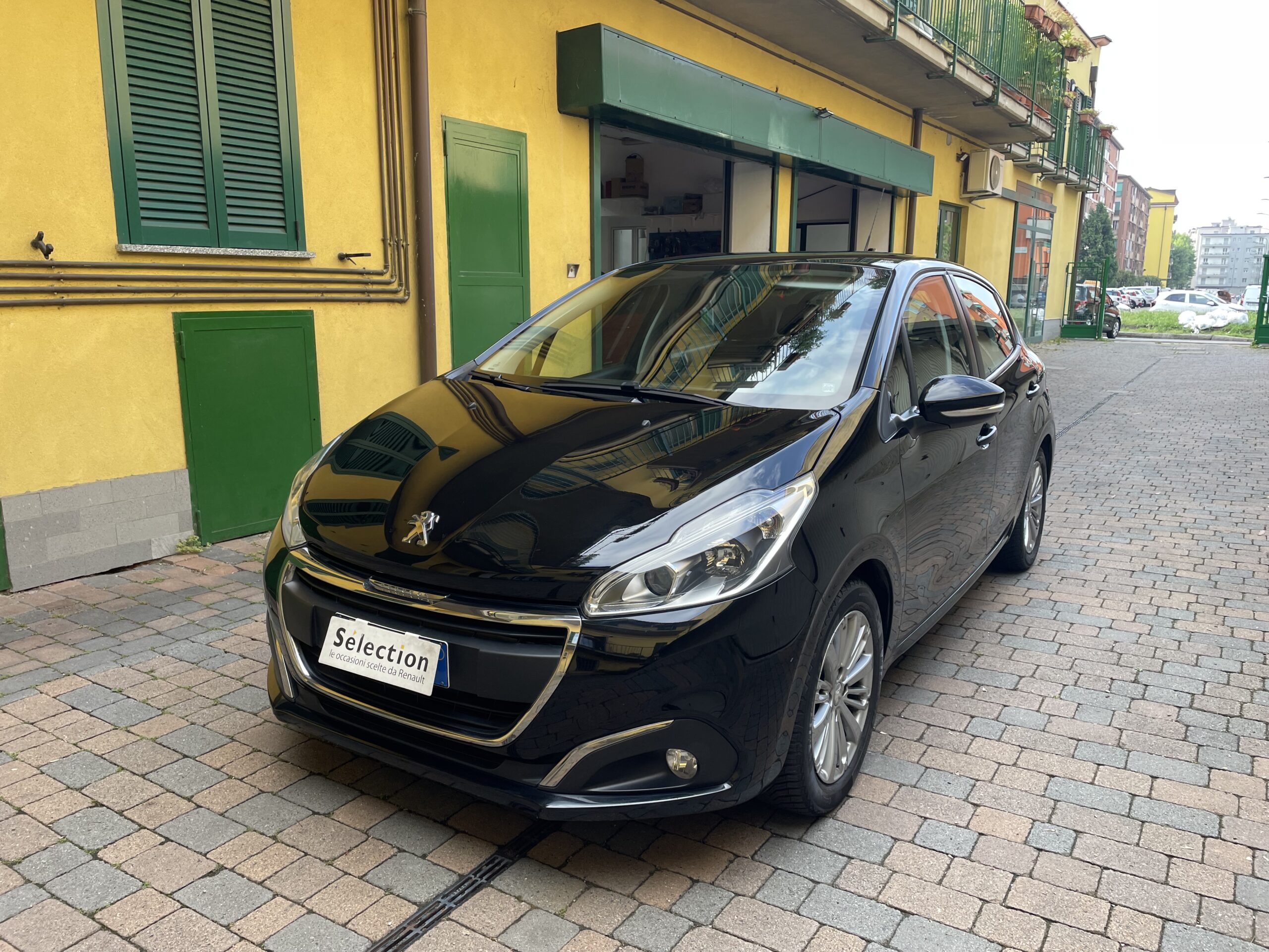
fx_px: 953
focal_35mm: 26
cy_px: 476
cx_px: 634
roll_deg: -0.9
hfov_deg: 67.3
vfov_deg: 53.1
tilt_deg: -12.2
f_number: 1.6
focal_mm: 4.2
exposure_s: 1/121
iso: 40
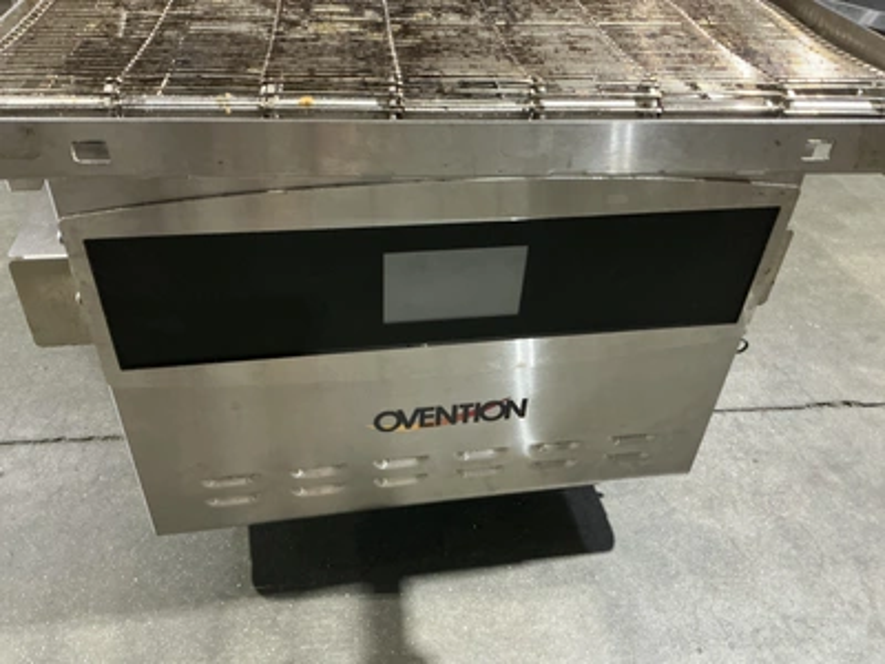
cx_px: 442
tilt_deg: -37.7
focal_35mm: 28
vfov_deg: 49.7
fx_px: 716
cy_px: 332
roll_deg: -4.7
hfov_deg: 63.4
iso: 320
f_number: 1.8
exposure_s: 1/39
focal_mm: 3
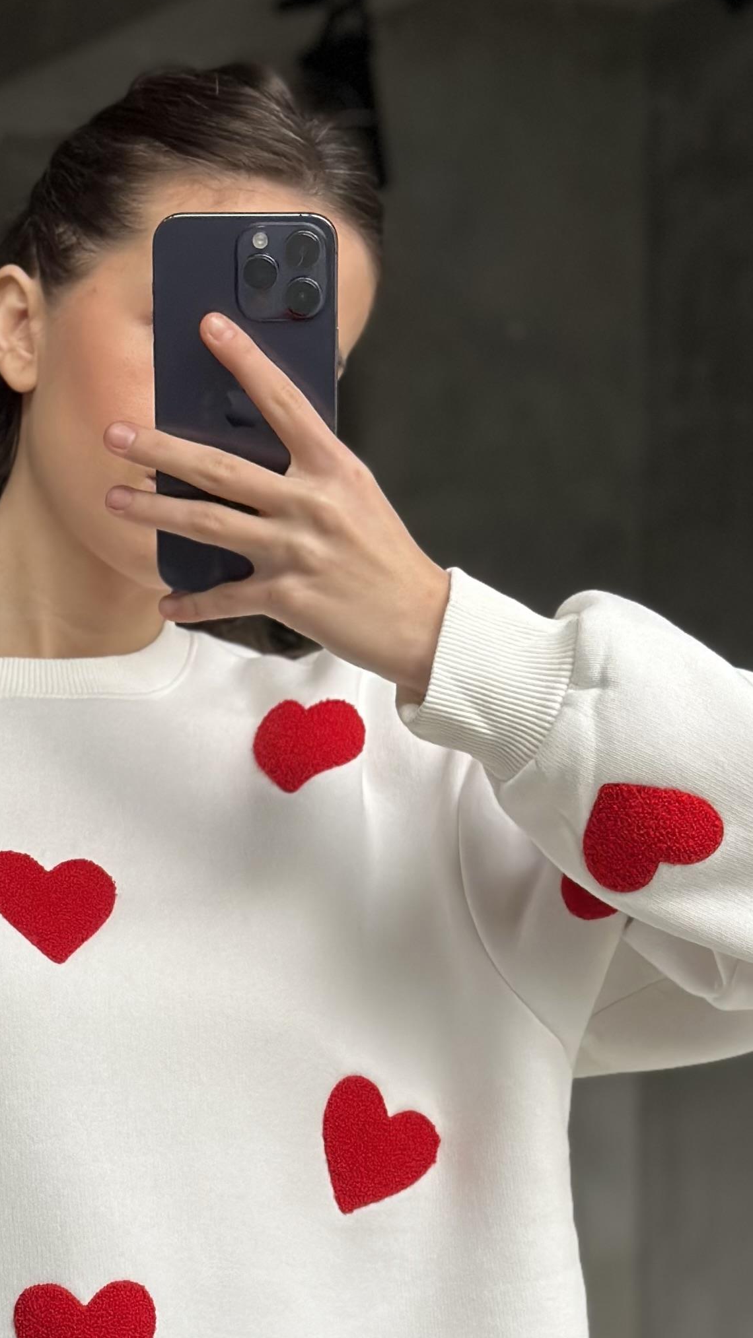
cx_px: 108
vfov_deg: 20.5
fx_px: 3692
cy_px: 868
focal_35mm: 104
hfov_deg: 11.6
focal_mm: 6.86
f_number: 1.78
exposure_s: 1/61
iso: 125
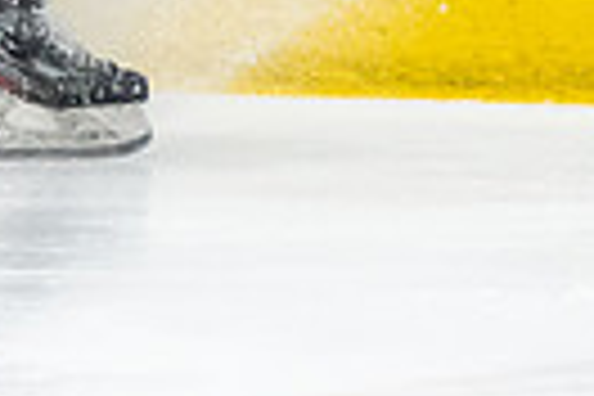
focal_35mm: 1171
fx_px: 19320
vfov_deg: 1.2
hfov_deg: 1.8
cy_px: -466
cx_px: -131
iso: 4000
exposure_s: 1/800
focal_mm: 150
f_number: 2.8
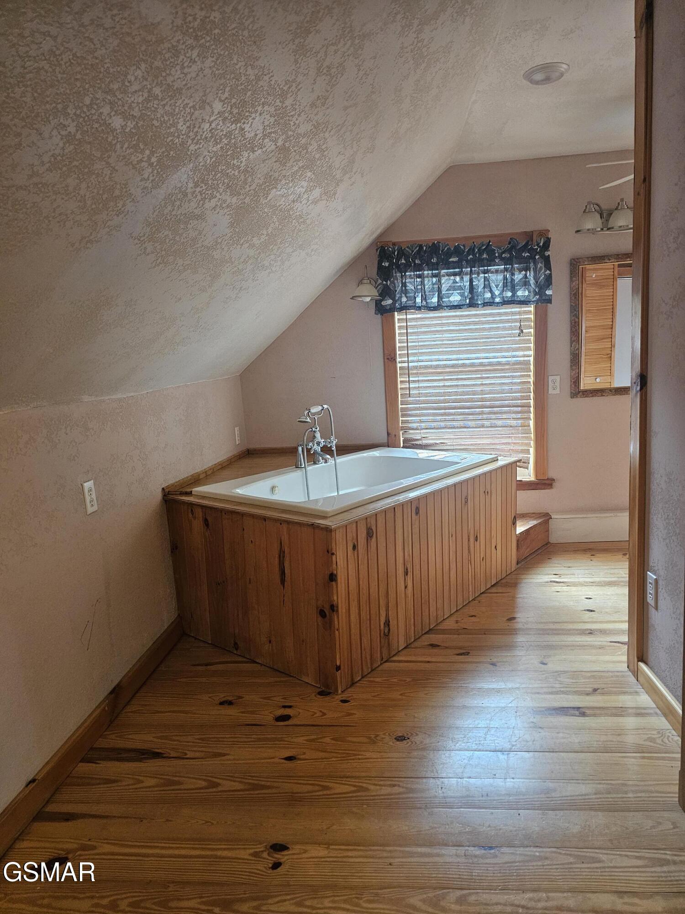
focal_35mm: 23
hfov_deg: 58.9
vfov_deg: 73.9
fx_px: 607
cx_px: 342
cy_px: 457
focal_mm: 6.3
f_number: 1.7
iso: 640
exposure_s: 1/120
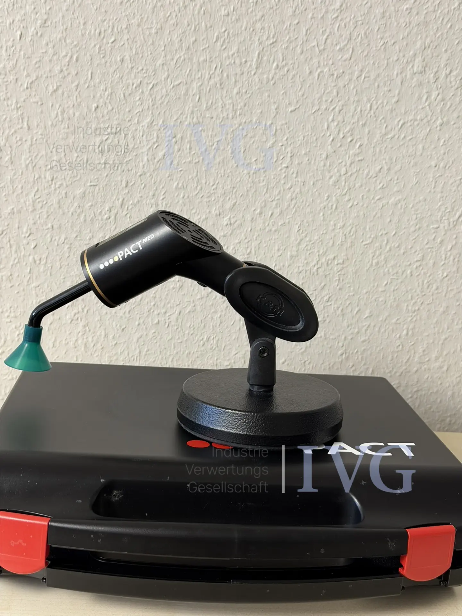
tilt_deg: -13.2
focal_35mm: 48
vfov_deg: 39.7
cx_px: 231
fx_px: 854
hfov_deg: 30.3
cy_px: 308
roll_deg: -3.6
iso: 100
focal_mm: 6.76
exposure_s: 1/58
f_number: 1.78
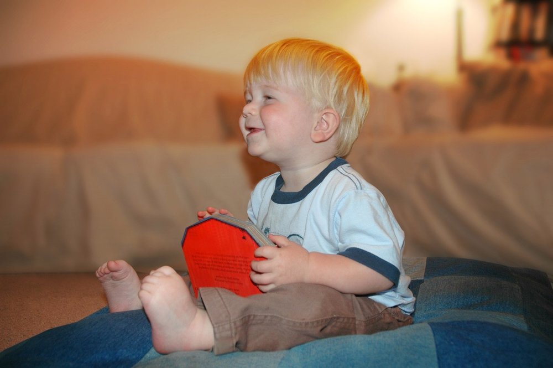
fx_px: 506
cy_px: 184
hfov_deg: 57.3
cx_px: 276
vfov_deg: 39.9
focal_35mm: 33
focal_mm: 22
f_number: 3.8
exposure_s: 1/60
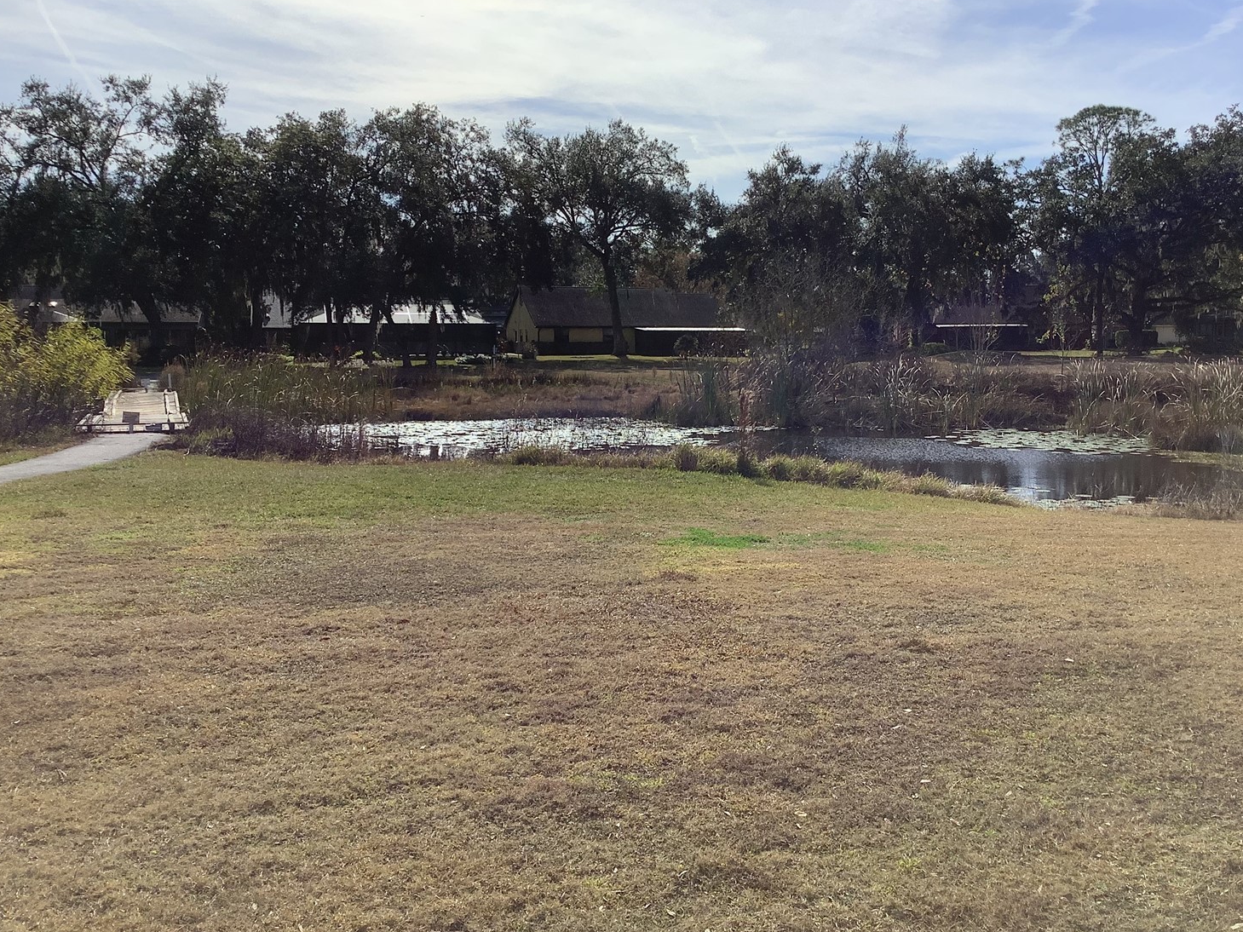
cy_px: 435
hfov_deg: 53.9
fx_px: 1221
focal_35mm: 34
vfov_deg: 41.8
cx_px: 658
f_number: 2.4
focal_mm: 3.3
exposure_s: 1/2092
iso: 25
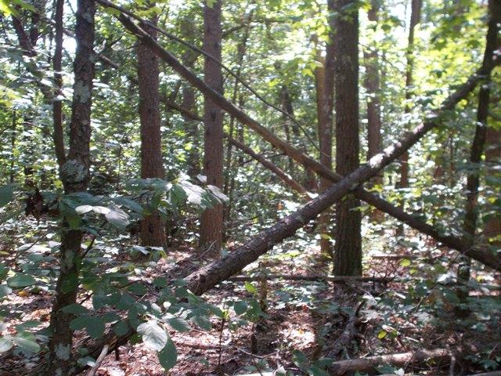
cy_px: 188
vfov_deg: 32.9
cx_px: 250
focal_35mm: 44
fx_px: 637
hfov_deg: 42.9
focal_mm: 7.9
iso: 125
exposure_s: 1/30
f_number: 4.2
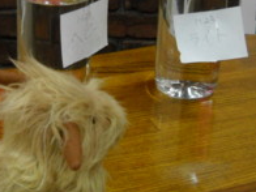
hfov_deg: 20.8
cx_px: 89
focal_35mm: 94
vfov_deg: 15.7
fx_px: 695
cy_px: 94
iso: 400
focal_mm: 6.72
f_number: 3.1
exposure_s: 1/18
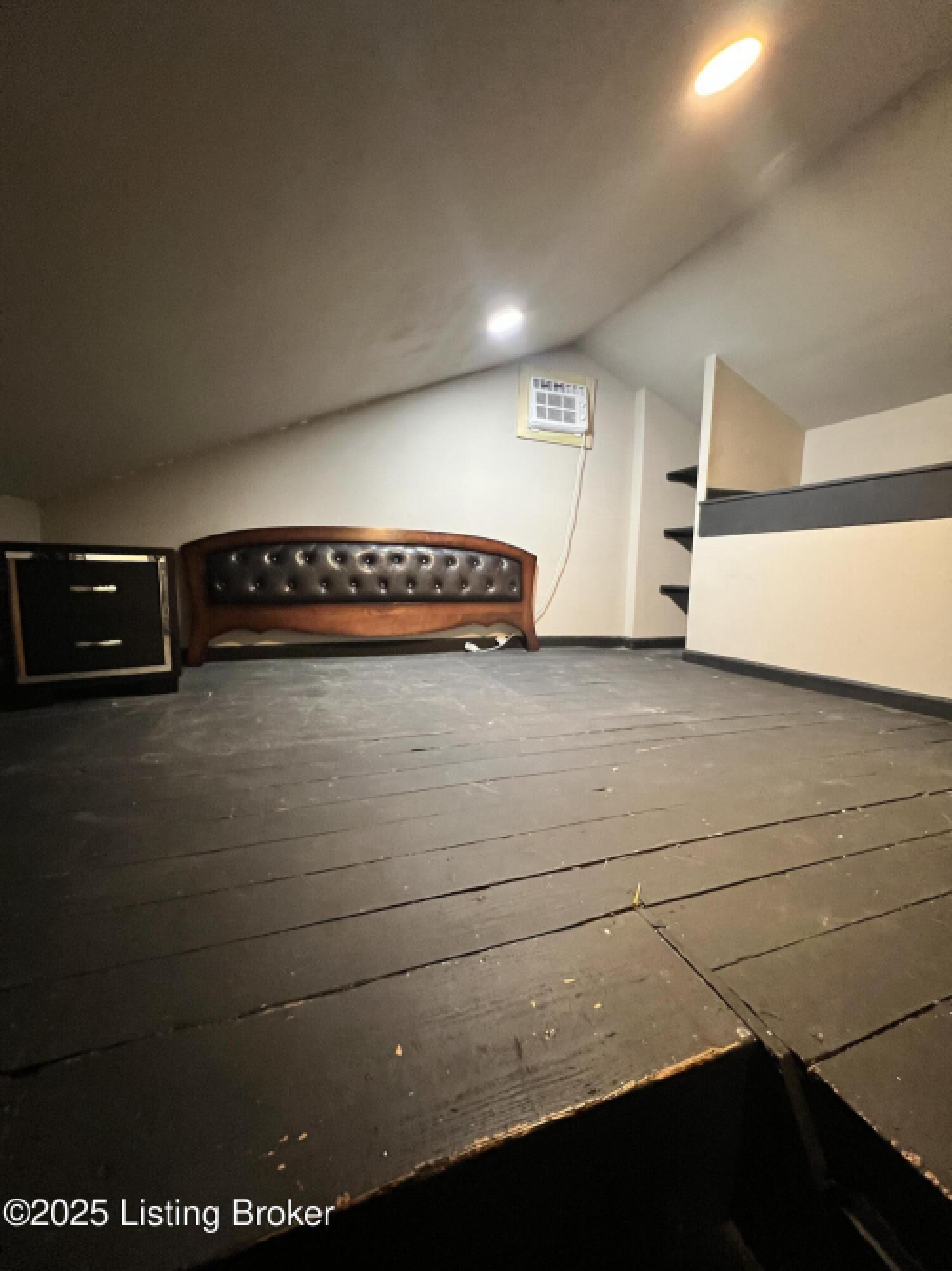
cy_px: 636
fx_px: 477
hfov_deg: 89.9
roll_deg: -1.2
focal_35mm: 13
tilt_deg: -6.0
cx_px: 476
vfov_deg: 106.2
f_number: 1.8
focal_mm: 1.57
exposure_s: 1/60
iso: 500
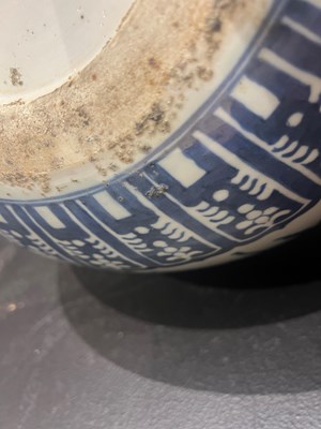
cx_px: 160
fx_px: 321
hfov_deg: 53.1
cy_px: 214
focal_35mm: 26
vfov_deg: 67.3
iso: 125
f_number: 1.5
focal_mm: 5.7
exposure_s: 1/60
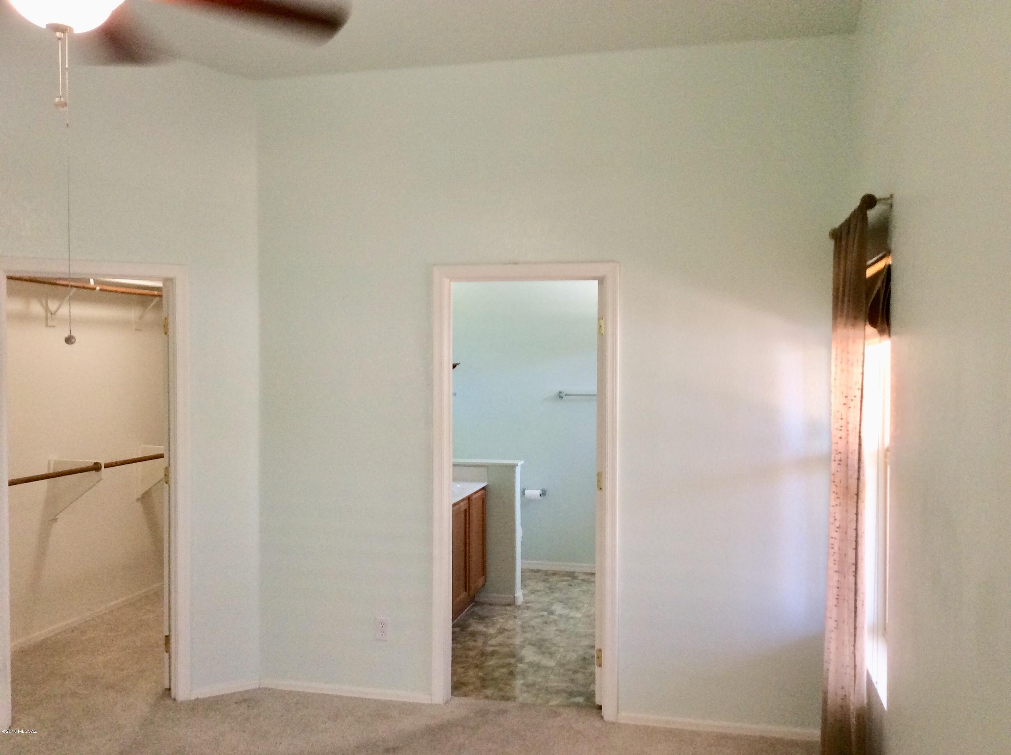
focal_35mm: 32
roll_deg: -2.0
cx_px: 506
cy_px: 378
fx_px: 933
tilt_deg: -2.0
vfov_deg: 44.1
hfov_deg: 56.9
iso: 80
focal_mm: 3.3
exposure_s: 1/25
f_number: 2.4
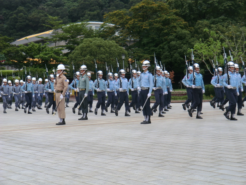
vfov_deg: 19.4
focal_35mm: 76
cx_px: 123
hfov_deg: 25.7
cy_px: 92
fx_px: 540
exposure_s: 1/400
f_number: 4.6
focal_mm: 13.6
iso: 64
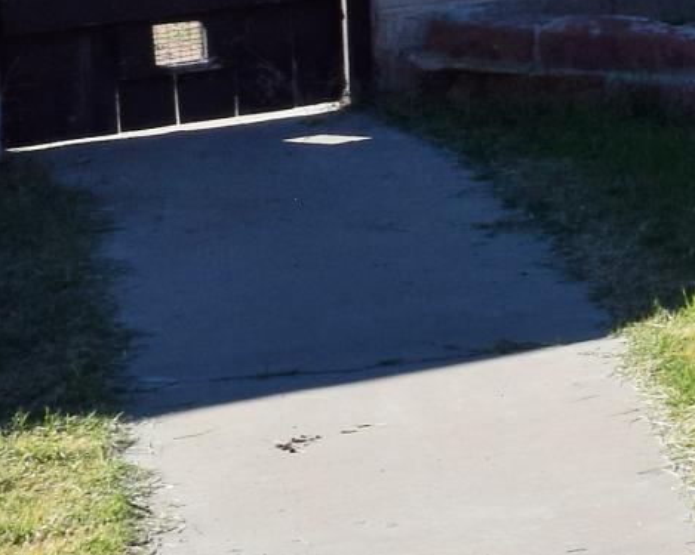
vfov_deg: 9.4
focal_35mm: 162
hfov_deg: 9.1
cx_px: 2218
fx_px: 3332
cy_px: -110
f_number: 11
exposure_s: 1/400
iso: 400
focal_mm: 18
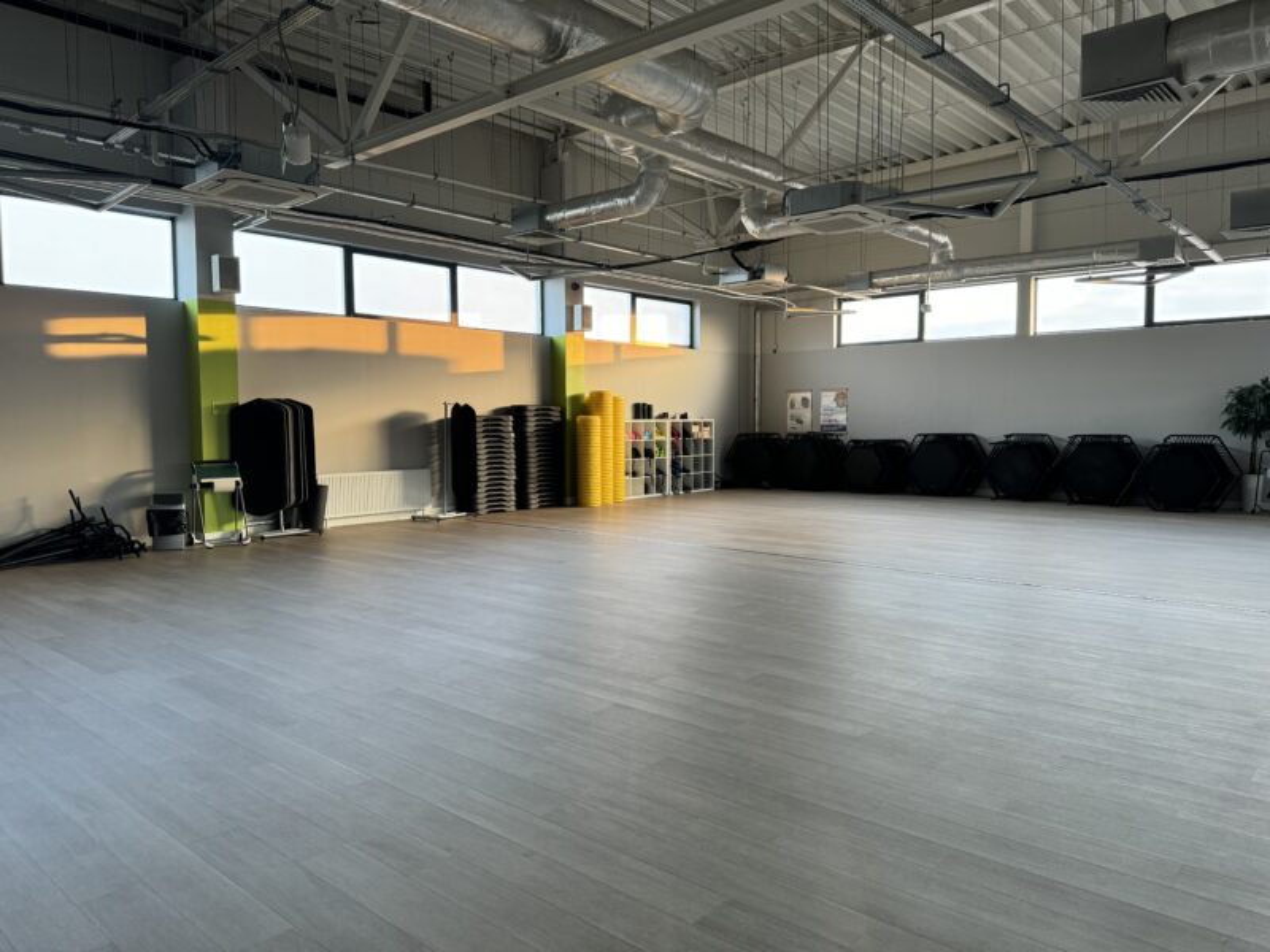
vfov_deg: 56.8
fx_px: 881
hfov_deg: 71.6
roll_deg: +1.1
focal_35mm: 24
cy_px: 476
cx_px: 635
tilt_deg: -3.3
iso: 250
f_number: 1.78
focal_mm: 6.76
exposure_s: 1/60
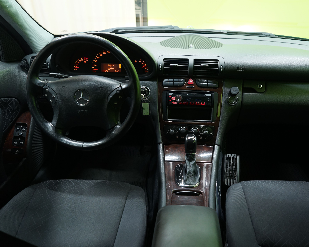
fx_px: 265
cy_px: 123
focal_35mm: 29
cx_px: 182
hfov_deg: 60.0
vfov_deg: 50.0
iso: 1000
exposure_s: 1/25
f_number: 4.5
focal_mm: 25
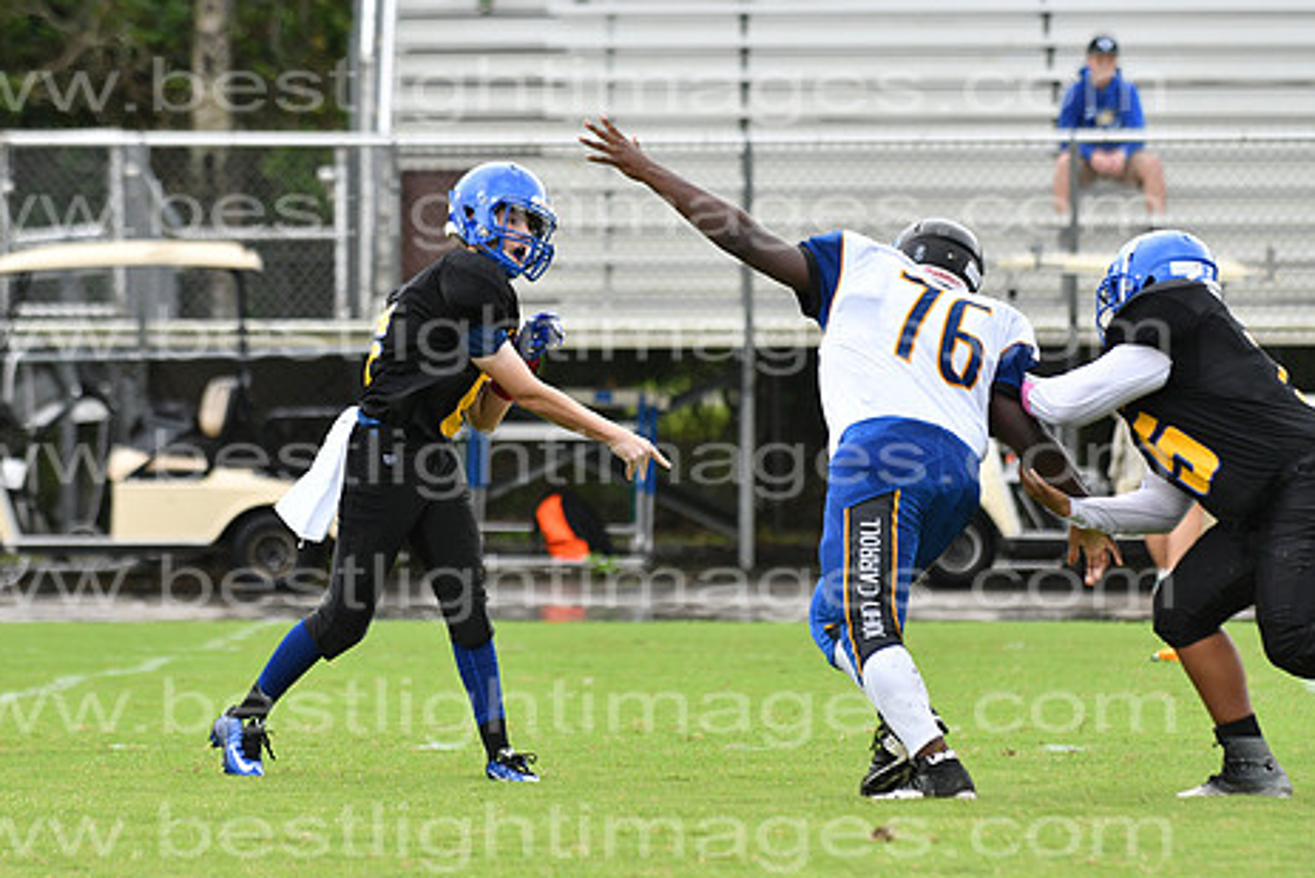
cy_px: 402
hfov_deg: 7.8
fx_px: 9609
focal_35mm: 263
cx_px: 531
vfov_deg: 5.2
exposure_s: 1/2000
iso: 800
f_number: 3.5
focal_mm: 140
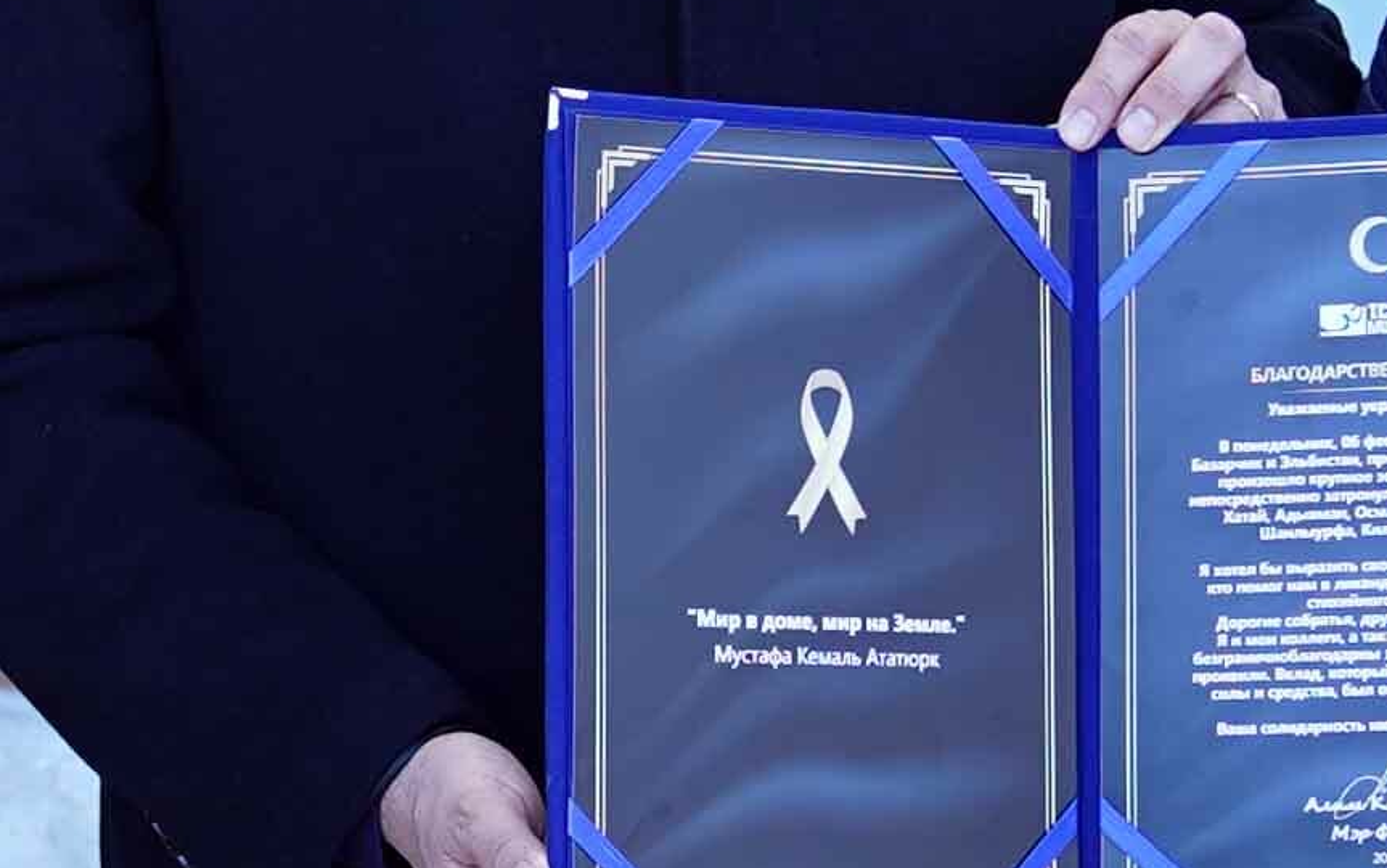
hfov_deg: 12.3
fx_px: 6428
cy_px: 617
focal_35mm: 170
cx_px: 524
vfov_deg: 7.7
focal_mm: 24
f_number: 2.8
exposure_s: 1/100
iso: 200
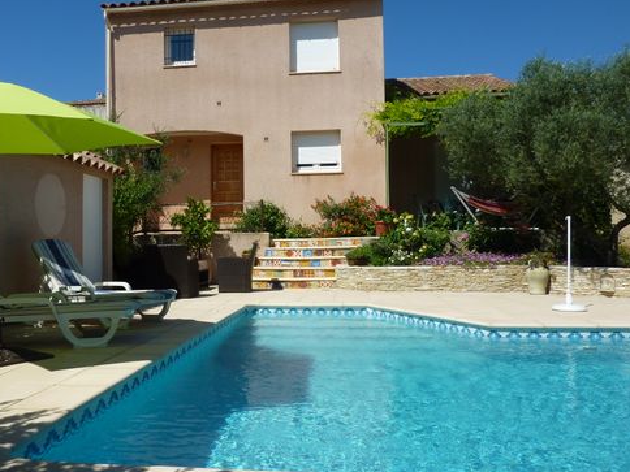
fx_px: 564
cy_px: 225
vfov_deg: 45.4
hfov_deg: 57.9
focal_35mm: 31
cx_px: 255
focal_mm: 4.1
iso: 80
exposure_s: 1/500
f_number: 5.6
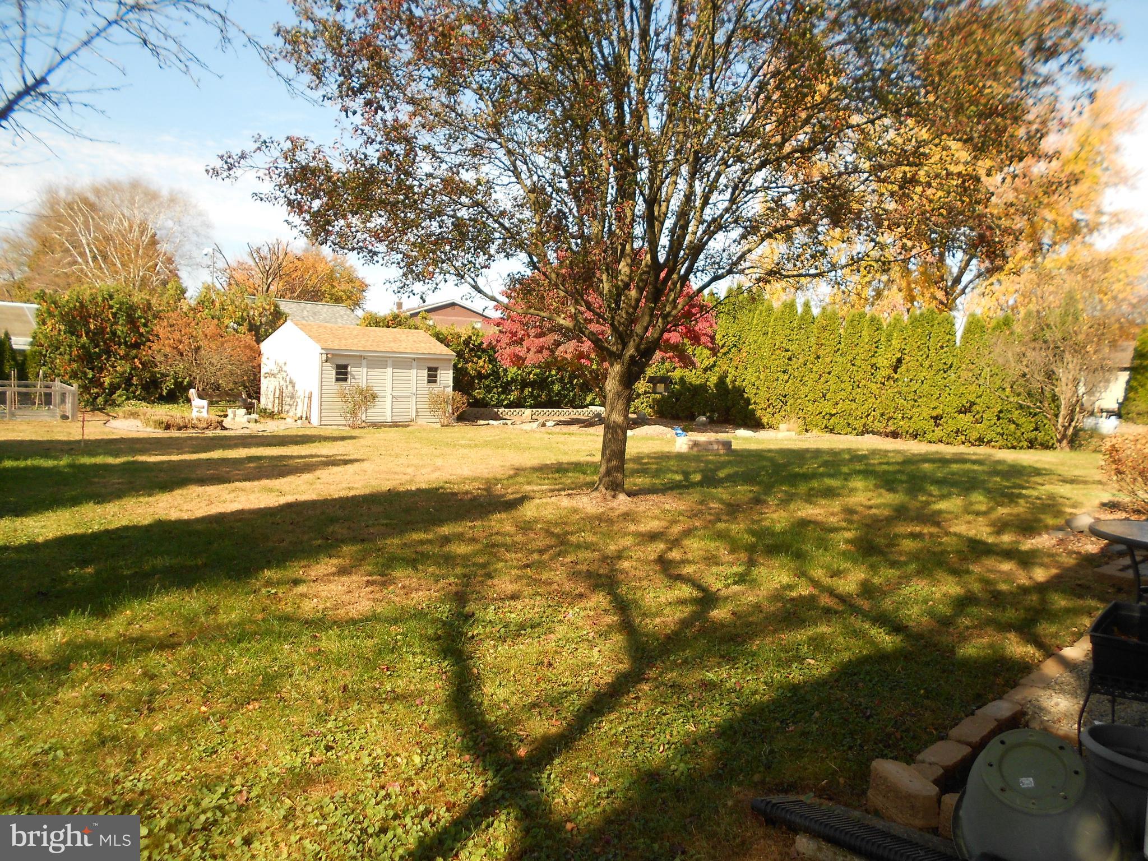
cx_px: 574
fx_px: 862
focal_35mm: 26
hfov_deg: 67.3
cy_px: 430
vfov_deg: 53.1
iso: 80
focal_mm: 4.6
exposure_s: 1/400
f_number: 3.2
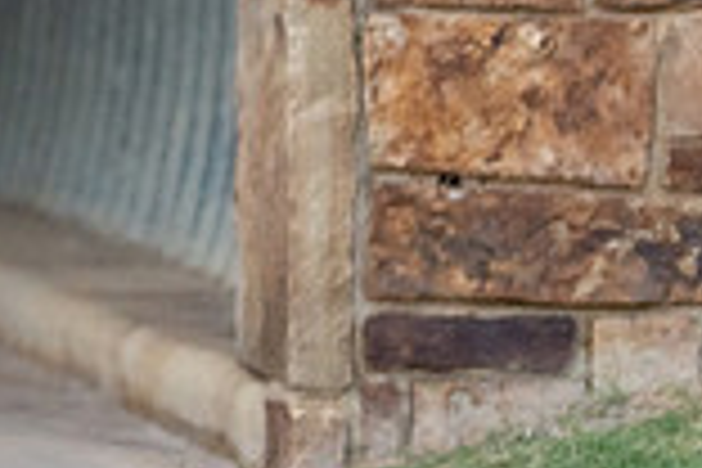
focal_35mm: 227
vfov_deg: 6.0
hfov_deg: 8.8
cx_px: -495
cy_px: -91
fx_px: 4426
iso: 1600
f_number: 1.2
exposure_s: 1/1000
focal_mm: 50
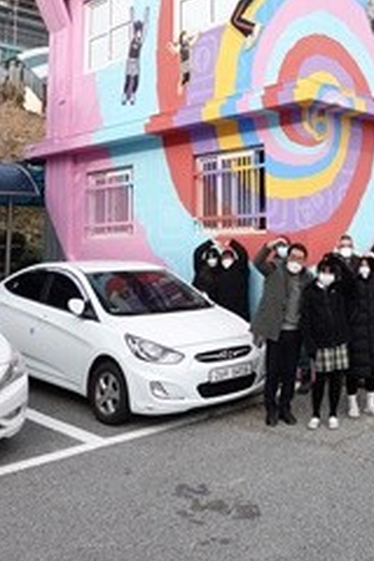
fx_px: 623
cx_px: 305
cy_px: 161
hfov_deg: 32.4
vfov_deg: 47.2
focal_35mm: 40
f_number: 6.3
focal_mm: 9
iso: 400
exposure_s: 1/400
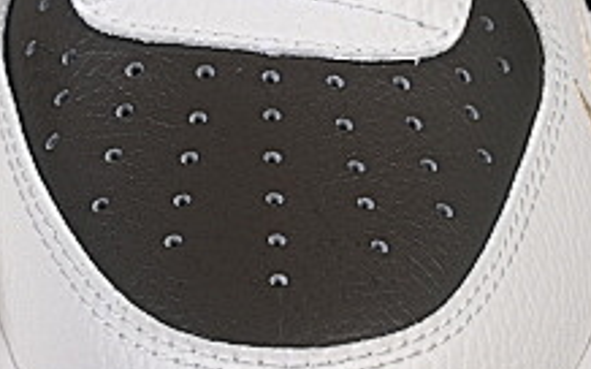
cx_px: 24
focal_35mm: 379
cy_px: 60
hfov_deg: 5.5
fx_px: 6101
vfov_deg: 3.5
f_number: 8
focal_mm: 50
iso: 160
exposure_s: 1/80
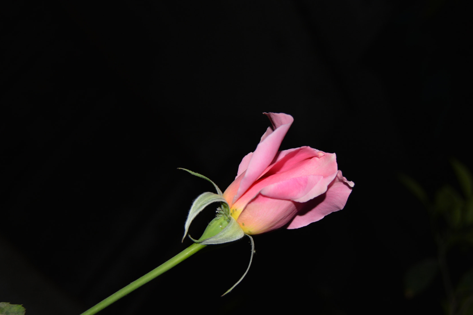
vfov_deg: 28.1
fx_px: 631
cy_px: 168
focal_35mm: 48
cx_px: 262
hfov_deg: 41.1
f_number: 4
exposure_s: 1/60
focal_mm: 26
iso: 400
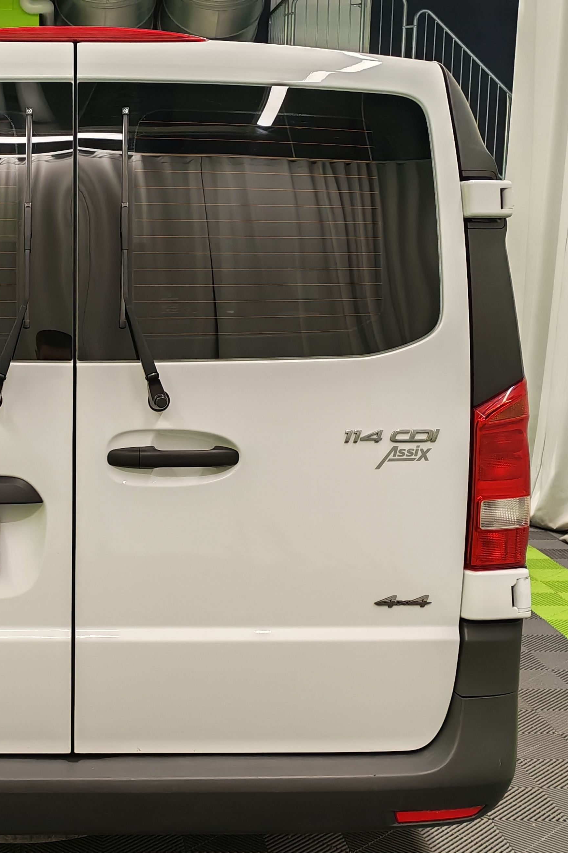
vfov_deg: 35.0
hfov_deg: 23.2
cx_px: 69
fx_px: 1349
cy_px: 454
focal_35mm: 57
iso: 519
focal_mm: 6.12
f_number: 1.9
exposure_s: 1/100
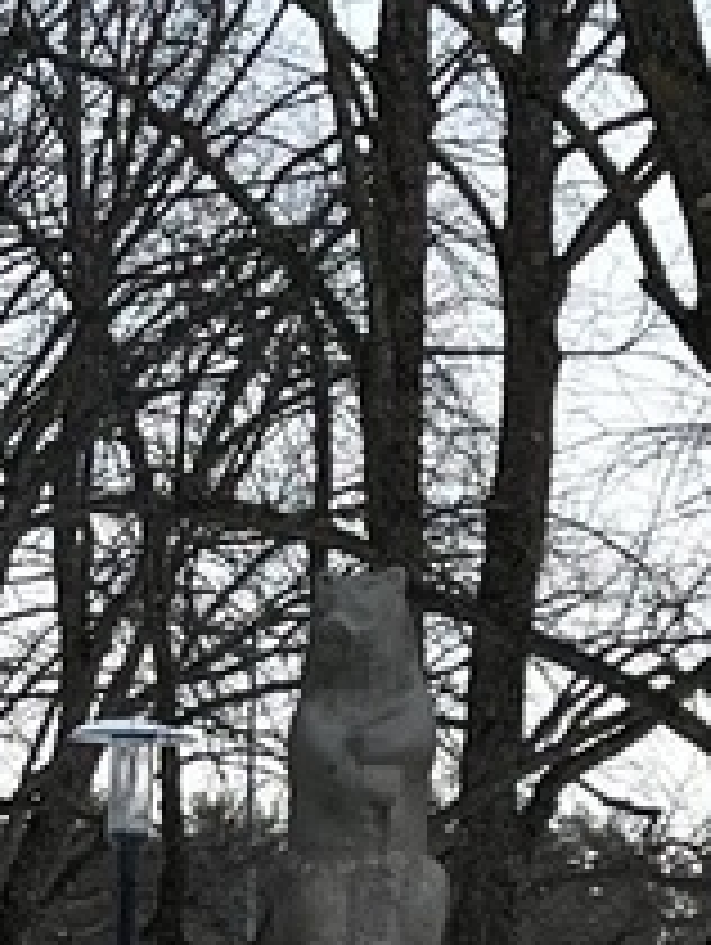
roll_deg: -2.1
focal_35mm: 198
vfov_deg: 9.5
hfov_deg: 7.5
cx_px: 189
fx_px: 5411
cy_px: 1706
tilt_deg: -2.3
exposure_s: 1/362
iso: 50
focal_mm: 5.1
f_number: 1.6
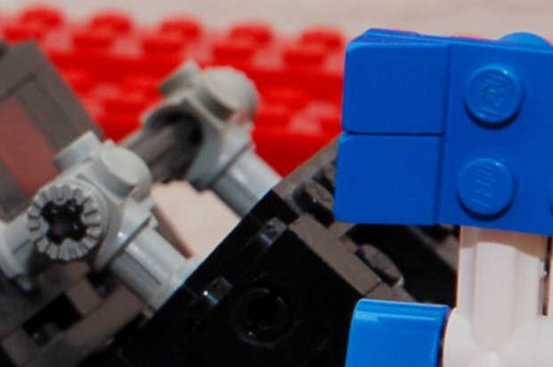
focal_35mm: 575
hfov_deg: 3.6
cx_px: -345
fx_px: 8816
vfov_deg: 2.4
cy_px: 128
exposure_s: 1/60
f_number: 13
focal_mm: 105
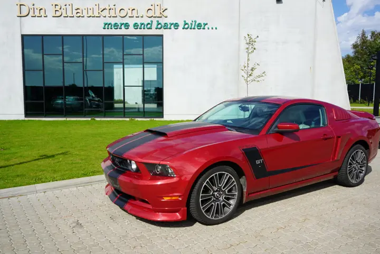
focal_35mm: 30
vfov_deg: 43.6
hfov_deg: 61.9
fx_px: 317
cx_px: 190
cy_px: 127
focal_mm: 30
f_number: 10
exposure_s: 1/160
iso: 100
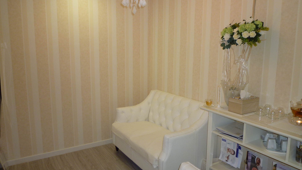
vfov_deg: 41.5
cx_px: 155
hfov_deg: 67.9
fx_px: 224
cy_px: 85
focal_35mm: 28
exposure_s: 1/30
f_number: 2.8
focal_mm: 4.4
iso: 100
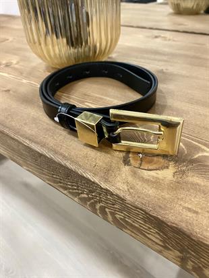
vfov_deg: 69.4
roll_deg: +2.2
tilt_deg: -37.0
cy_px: 139
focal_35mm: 25
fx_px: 201
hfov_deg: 54.9
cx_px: 104
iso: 320
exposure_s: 1/50
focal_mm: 4.25
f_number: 1.8
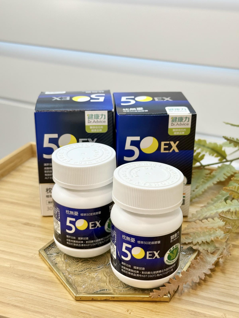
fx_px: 442
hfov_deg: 30.3
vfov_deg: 39.7
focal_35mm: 48
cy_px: 159
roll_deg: -2.4
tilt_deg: -21.9
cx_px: 120
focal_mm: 6.76
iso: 64
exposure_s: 1/146
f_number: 1.78
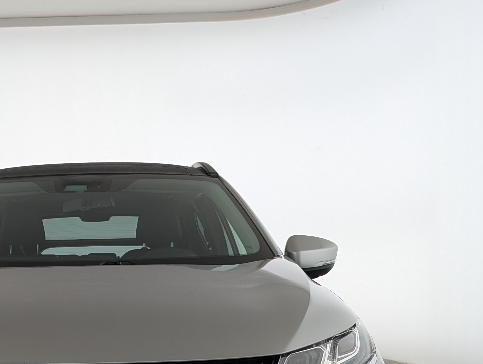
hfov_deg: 33.0
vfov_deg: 25.1
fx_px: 796
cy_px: 313
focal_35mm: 57
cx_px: 110
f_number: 1.85
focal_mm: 6.81
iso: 66
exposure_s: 1/257
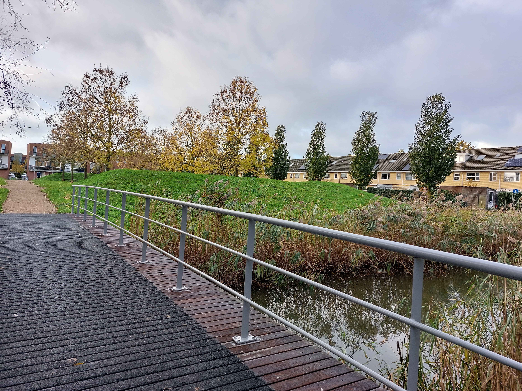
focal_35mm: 24
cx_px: 261
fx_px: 362
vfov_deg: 56.8
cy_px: 196
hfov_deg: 71.6
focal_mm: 5.23
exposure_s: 1/300
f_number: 1.8
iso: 25
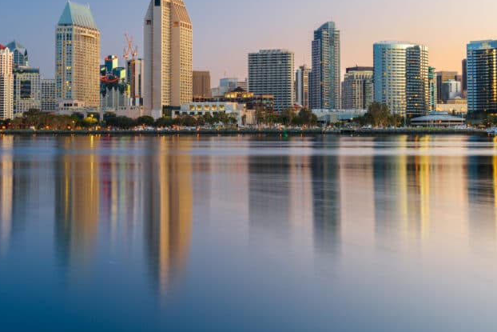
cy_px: 71
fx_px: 1091
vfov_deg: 17.2
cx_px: 269
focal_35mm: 79
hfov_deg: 25.7
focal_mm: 48
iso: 64
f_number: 13
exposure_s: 13
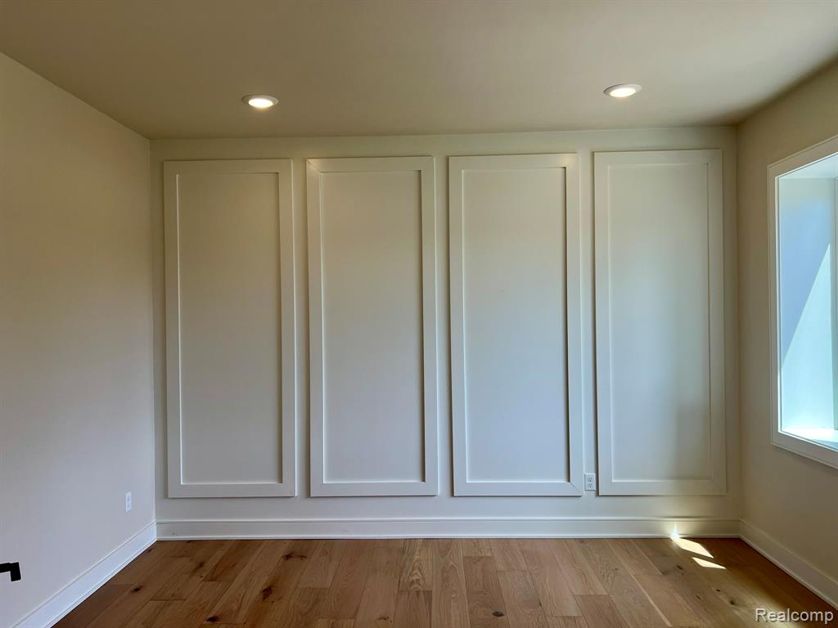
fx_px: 629
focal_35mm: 26
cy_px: 314
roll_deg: +0.1
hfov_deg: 67.3
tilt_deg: -0.9
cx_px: 419
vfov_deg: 53.1
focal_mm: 5.7
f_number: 1.5
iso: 50
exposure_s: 1/427
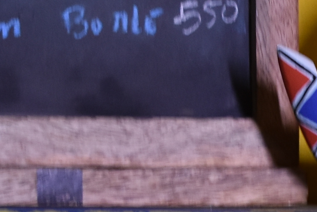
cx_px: 567
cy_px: 363
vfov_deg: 3.4
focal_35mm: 403
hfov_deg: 5.0
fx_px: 3550
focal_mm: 40
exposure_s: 1/60
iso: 450
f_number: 5
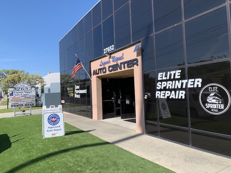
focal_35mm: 26
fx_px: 174
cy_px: 86
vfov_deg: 53.1
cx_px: 116
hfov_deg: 67.3
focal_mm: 4.25
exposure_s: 1/1916
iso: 25
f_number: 1.8
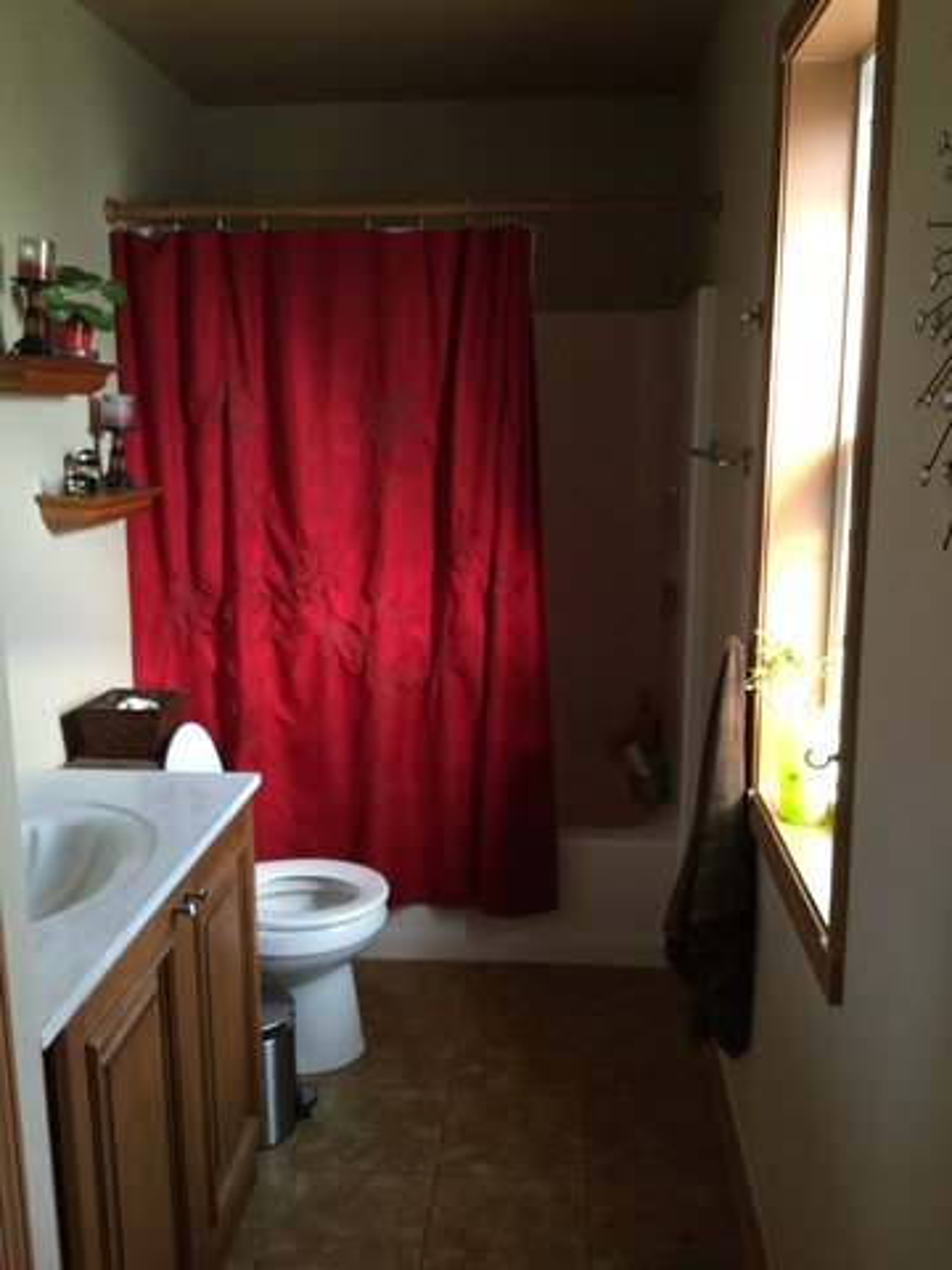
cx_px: 476
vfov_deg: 58.4
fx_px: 1137
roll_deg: +0.6
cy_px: 635
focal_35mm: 31
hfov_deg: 45.4
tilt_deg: -12.0
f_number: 2.4
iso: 80
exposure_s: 1/30
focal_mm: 3.3
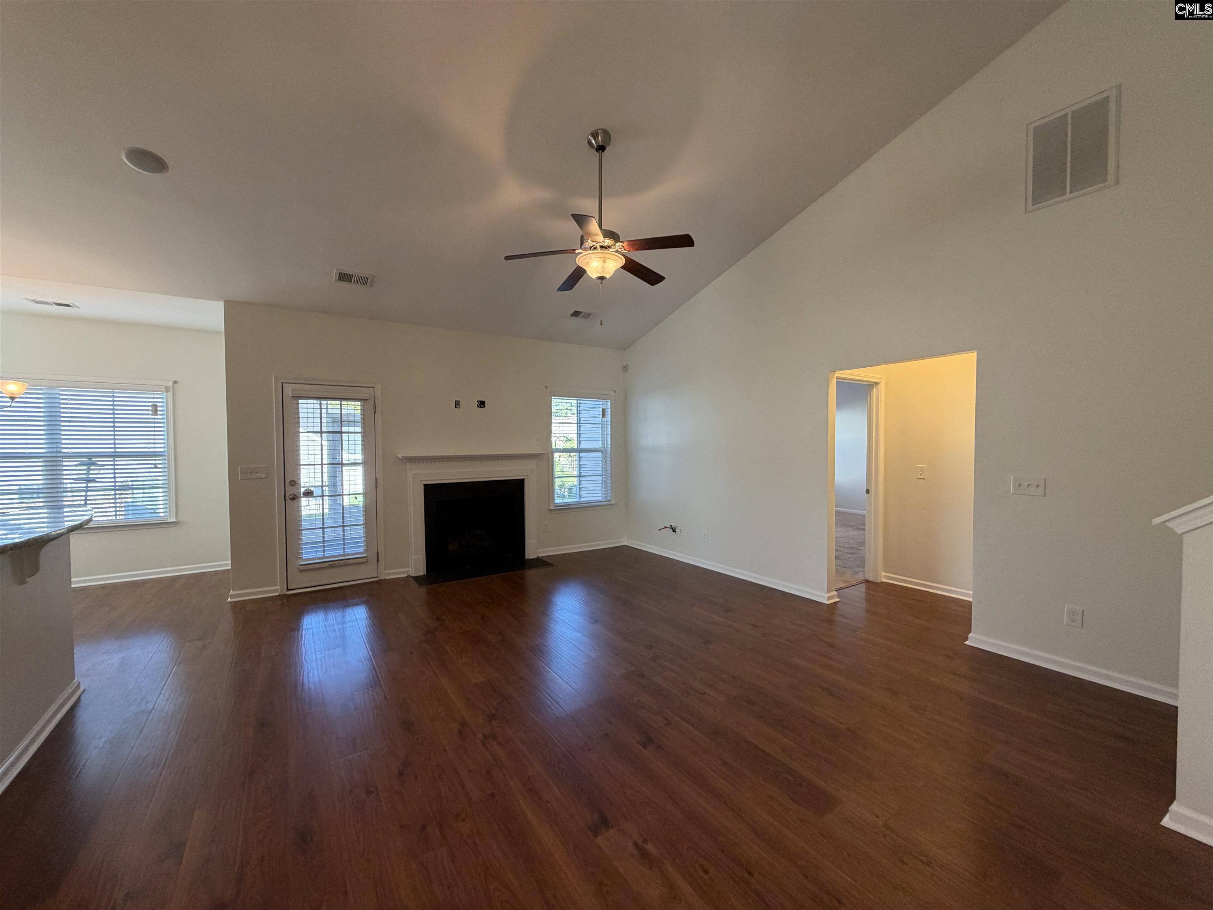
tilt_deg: -0.9
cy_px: 455
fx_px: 491
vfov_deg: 85.7
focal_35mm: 14
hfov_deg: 102.1
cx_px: 606
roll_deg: +0.6
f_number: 2.2
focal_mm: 2.22
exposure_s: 1/60
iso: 160
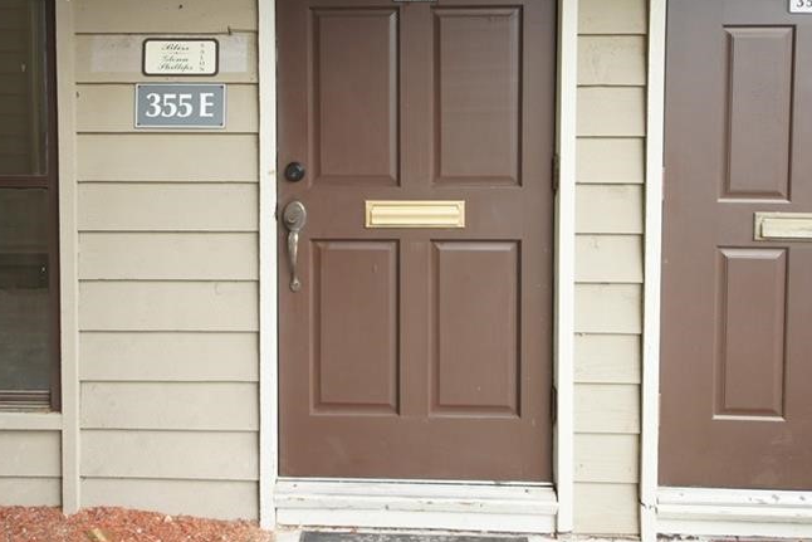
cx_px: 370
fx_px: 857
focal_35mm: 38
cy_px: 117
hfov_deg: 50.6
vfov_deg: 34.1
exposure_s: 1/30
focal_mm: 16
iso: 200
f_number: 6.3
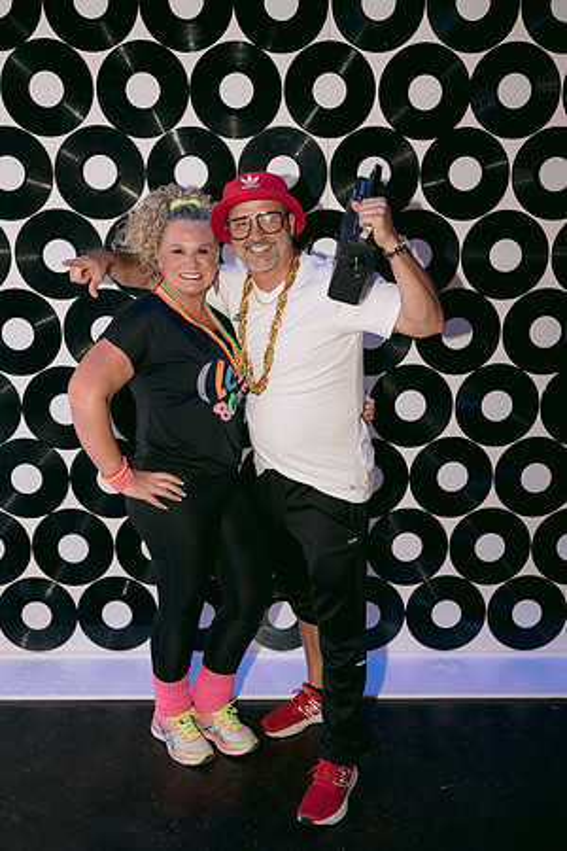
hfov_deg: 37.9
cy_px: 426
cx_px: 284
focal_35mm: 35
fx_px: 827
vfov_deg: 54.4
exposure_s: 1/160
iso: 1600
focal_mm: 35
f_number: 2.8
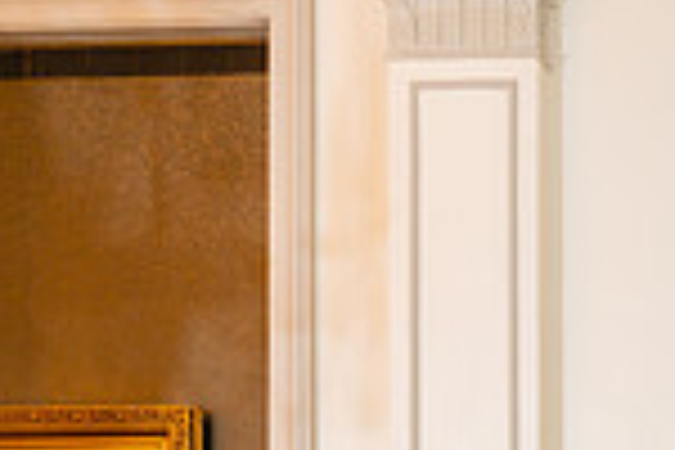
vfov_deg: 13.5
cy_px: 756
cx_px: 1012
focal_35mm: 93
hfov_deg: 19.2
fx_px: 1744
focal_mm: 24
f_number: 3.5
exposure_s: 1/200
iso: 500
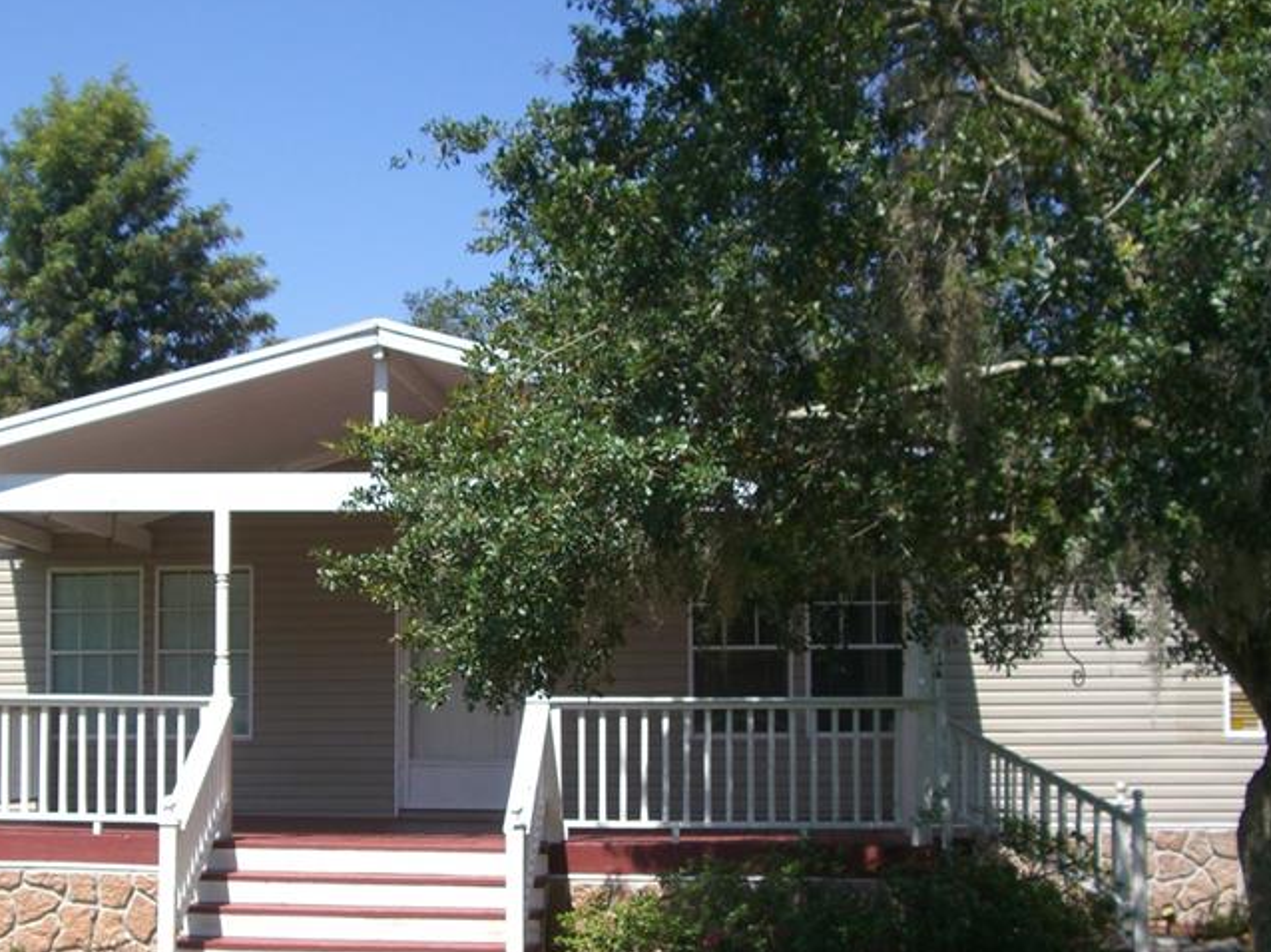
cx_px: 488
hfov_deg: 31.6
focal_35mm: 61
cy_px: 649
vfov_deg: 23.9
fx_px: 2239
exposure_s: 1/250
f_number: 5.6
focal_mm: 7.9
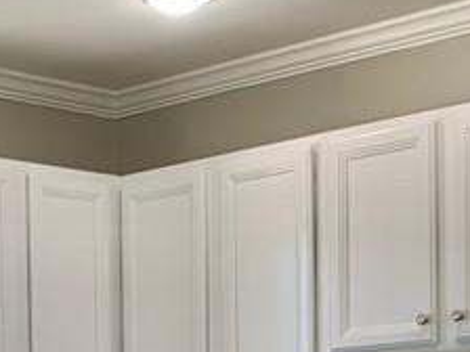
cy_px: 576
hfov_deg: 16.2
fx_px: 1616
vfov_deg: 11.7
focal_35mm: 119
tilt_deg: -4.0
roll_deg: +1.3
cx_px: -8
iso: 25
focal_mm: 4.25
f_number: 1.8
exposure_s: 1/123
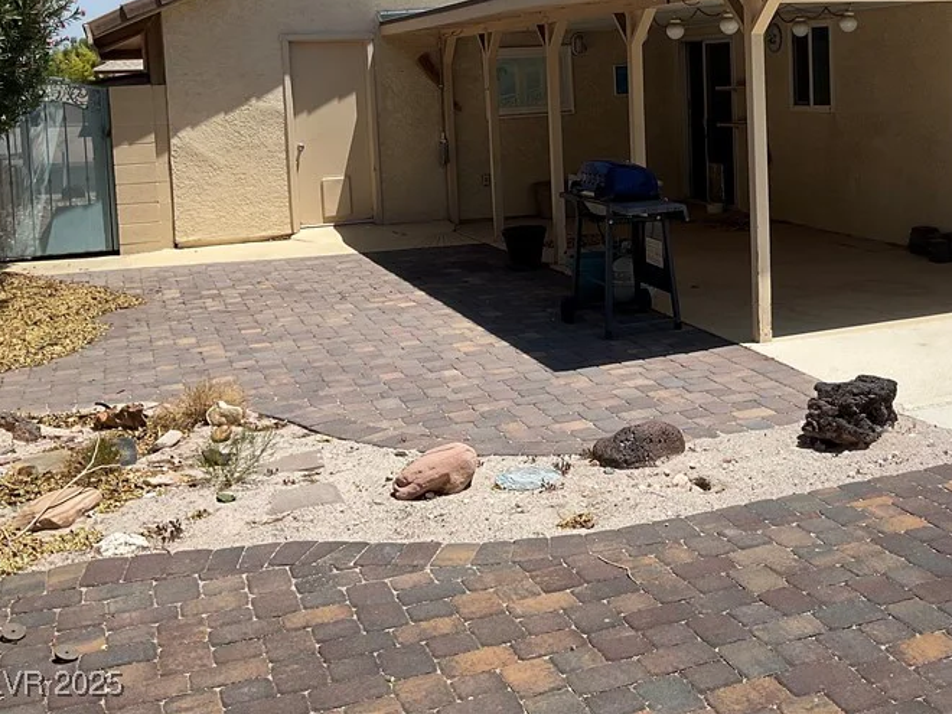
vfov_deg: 31.5
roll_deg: +2.3
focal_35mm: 45
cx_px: 715
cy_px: 162
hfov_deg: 40.9
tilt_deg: -4.3
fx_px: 1238
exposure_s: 1/3322
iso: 16
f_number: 1.8
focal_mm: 3
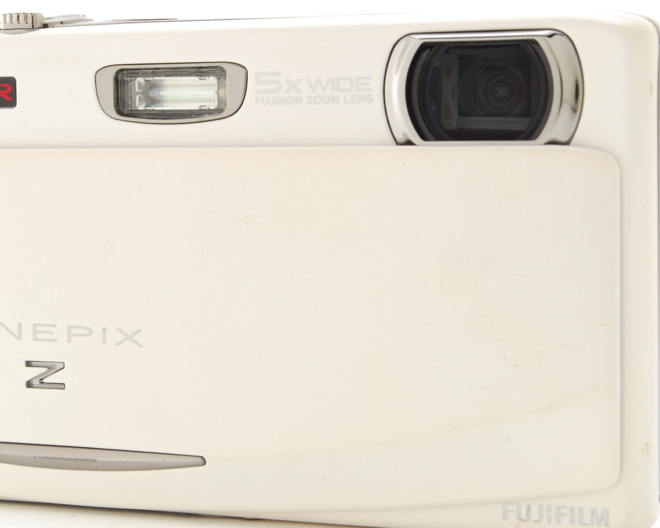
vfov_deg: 14.1
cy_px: 262
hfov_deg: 17.5
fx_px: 2142
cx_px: 265
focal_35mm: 110
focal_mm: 55
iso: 400
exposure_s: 1/160
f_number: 20
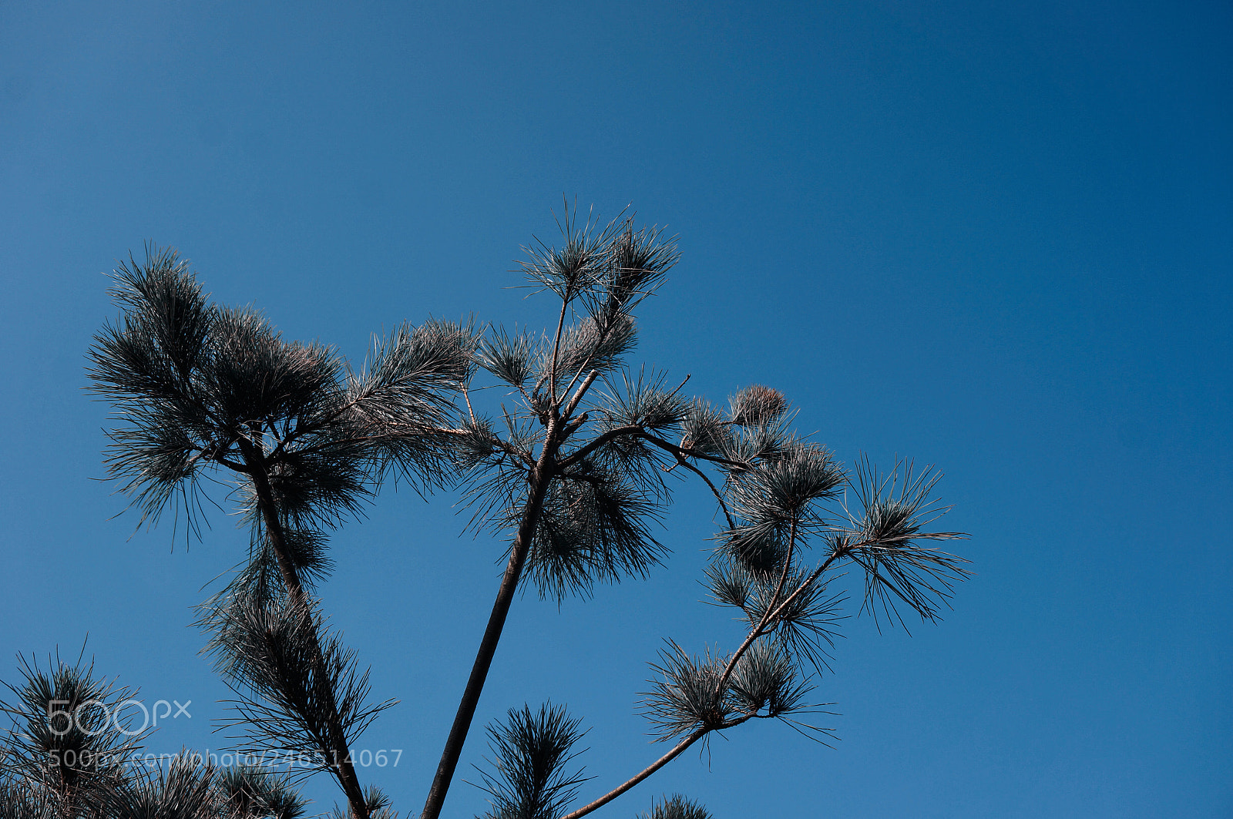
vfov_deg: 32.9
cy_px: 410
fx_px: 1386
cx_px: 616
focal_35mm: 40
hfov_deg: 48.0
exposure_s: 1/400
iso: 100
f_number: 7.1
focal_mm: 27
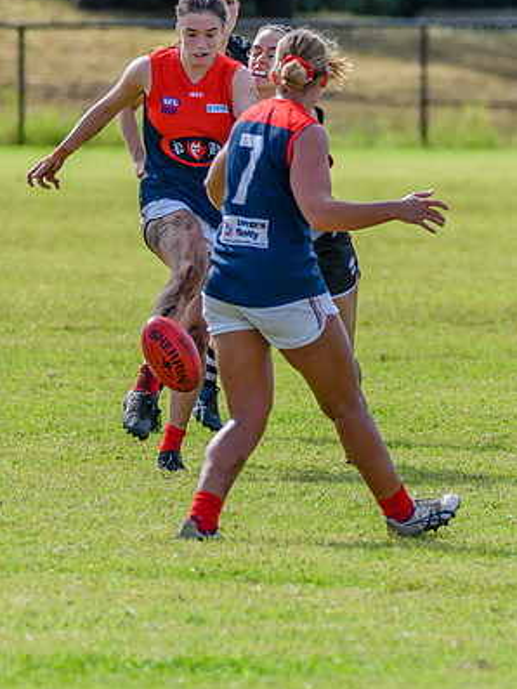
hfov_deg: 1.6
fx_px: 18888
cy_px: 272
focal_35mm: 949
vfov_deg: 2.1
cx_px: 243
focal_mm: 380
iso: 800
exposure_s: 1/1600
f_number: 6.3
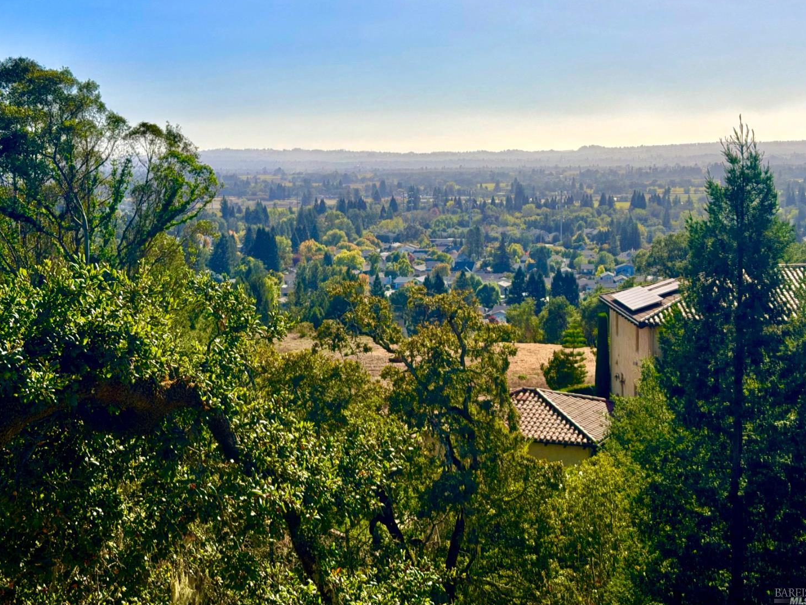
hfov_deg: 38.9
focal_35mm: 49
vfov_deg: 29.7
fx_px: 1141
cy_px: 303
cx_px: 408
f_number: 1.78
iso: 64
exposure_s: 1/6024
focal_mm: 6.76
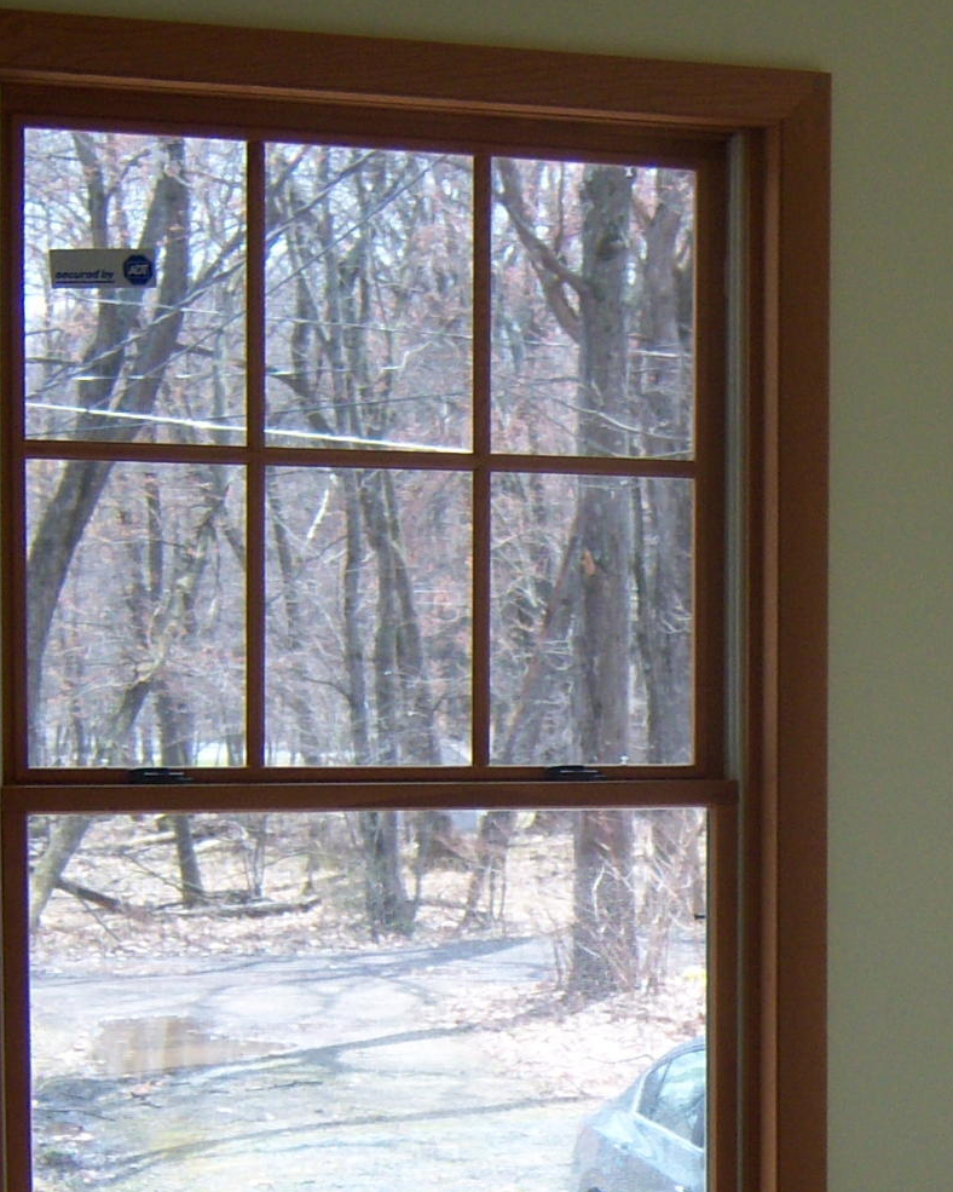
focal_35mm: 107
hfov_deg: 14.1
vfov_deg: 17.7
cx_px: 1067
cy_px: 1001
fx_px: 3772
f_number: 2.8
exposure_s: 1/125
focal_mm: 7.5
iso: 80
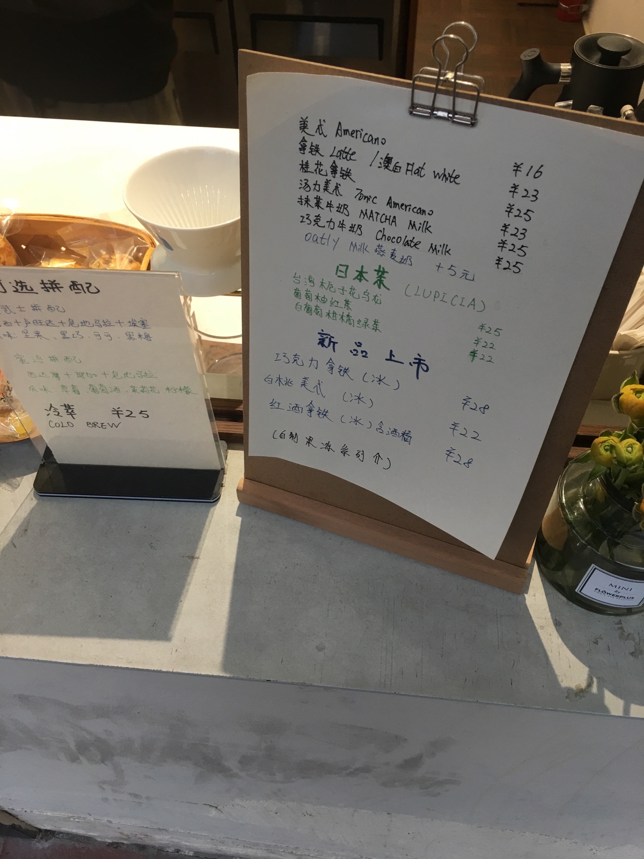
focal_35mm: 29
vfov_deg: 61.7
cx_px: 322
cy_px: 430
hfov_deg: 48.2
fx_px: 719
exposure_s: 1/17
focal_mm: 4.15
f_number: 2.2
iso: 32
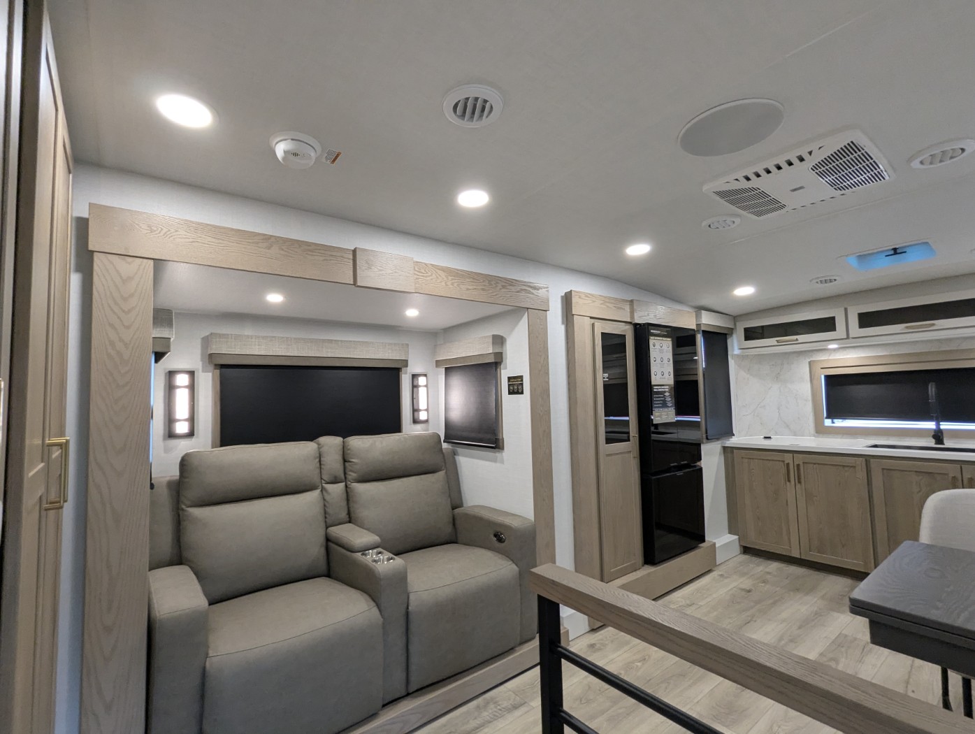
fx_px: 451
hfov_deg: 94.4
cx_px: 488
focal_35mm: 16
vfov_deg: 78.2
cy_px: 367
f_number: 2.2
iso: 185
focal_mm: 2.35
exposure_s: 1/50
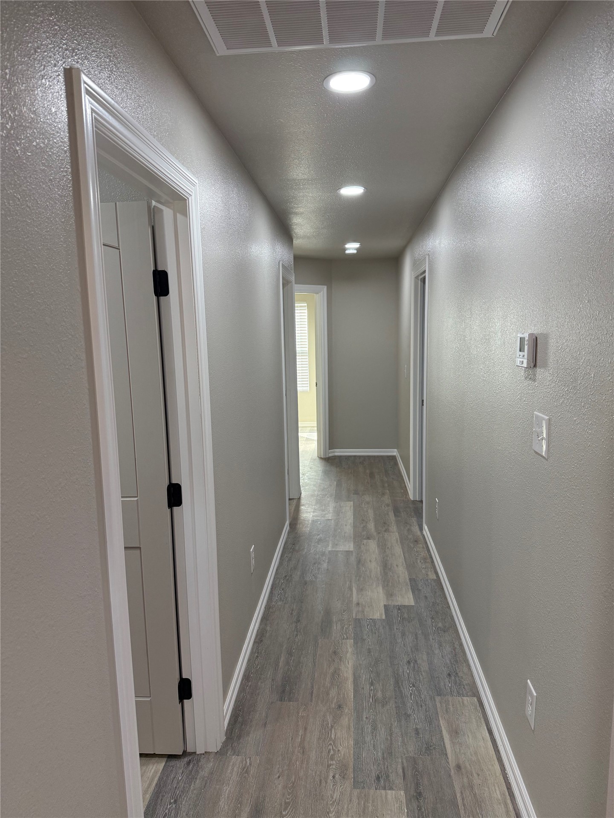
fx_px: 568
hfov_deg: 56.8
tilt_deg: -9.0
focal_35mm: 24
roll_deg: +1.5
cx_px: 307
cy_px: 409
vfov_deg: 71.6
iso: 200
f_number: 1.78
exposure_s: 1/121
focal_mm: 6.76
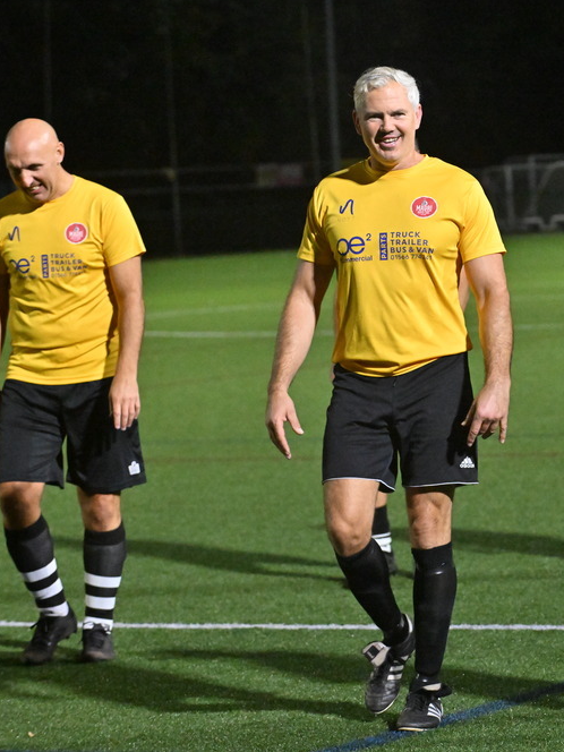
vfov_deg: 10.9
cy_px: 375
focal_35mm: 181
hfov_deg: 8.2
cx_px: 469
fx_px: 3932
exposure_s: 1/400
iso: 8000
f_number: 7.1
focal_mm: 125
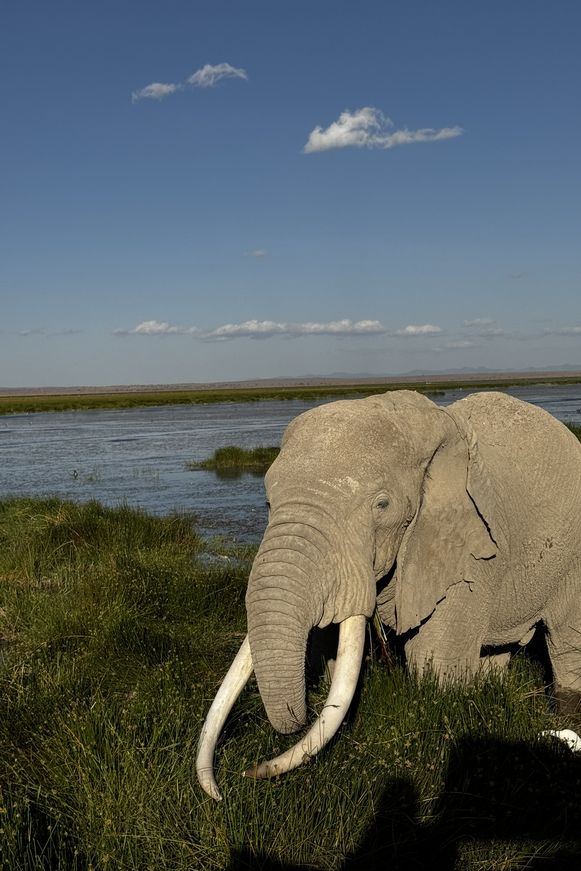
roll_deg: +1.7
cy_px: 436
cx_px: 313
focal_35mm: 50
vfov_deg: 39.6
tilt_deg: -2.9
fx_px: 1211
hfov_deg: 27.0
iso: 64
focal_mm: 6.76
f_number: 1.78
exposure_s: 1/7937
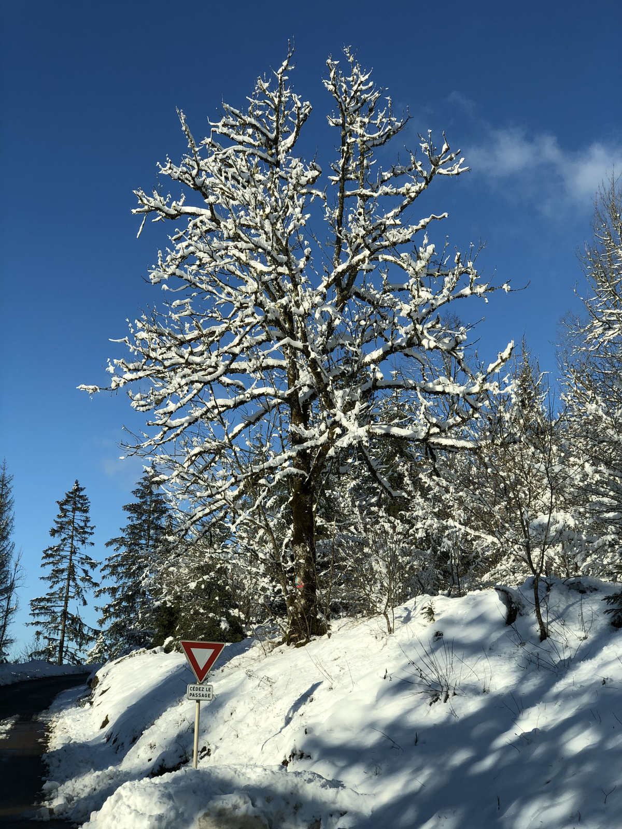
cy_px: 414
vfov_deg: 36.8
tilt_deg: +14.8
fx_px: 1246
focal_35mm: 52
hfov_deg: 28.0
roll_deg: -1.1
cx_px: 311
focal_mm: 6
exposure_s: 1/991
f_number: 2.4
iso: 16
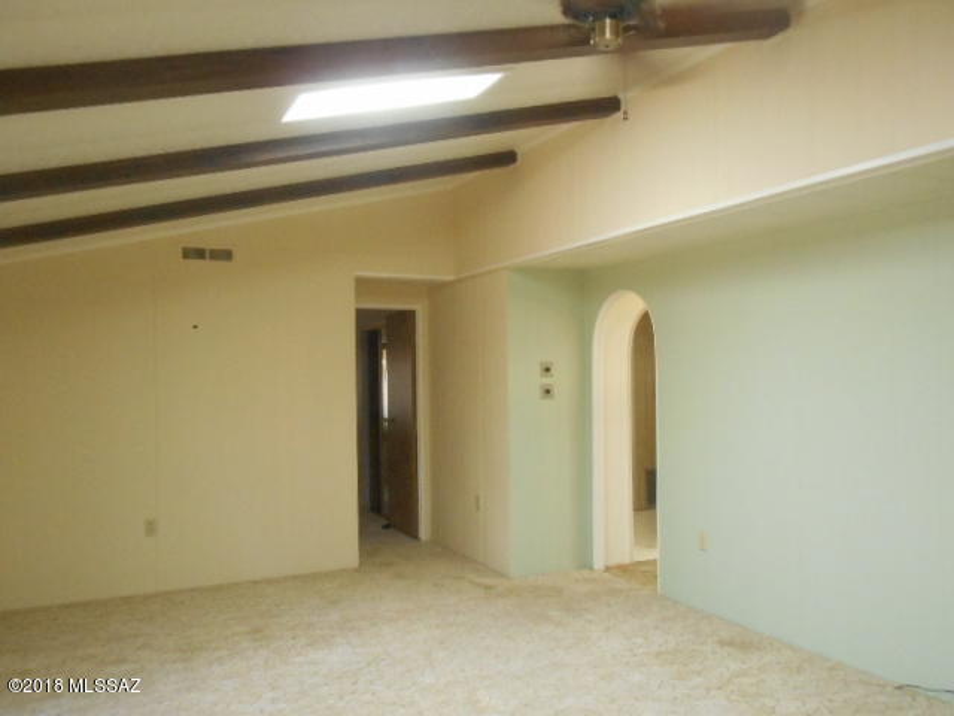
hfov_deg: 61.7
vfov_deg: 48.2
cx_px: 477
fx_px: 799
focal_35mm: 29
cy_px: 358
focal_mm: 5.2
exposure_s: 1/25
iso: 720
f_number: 4
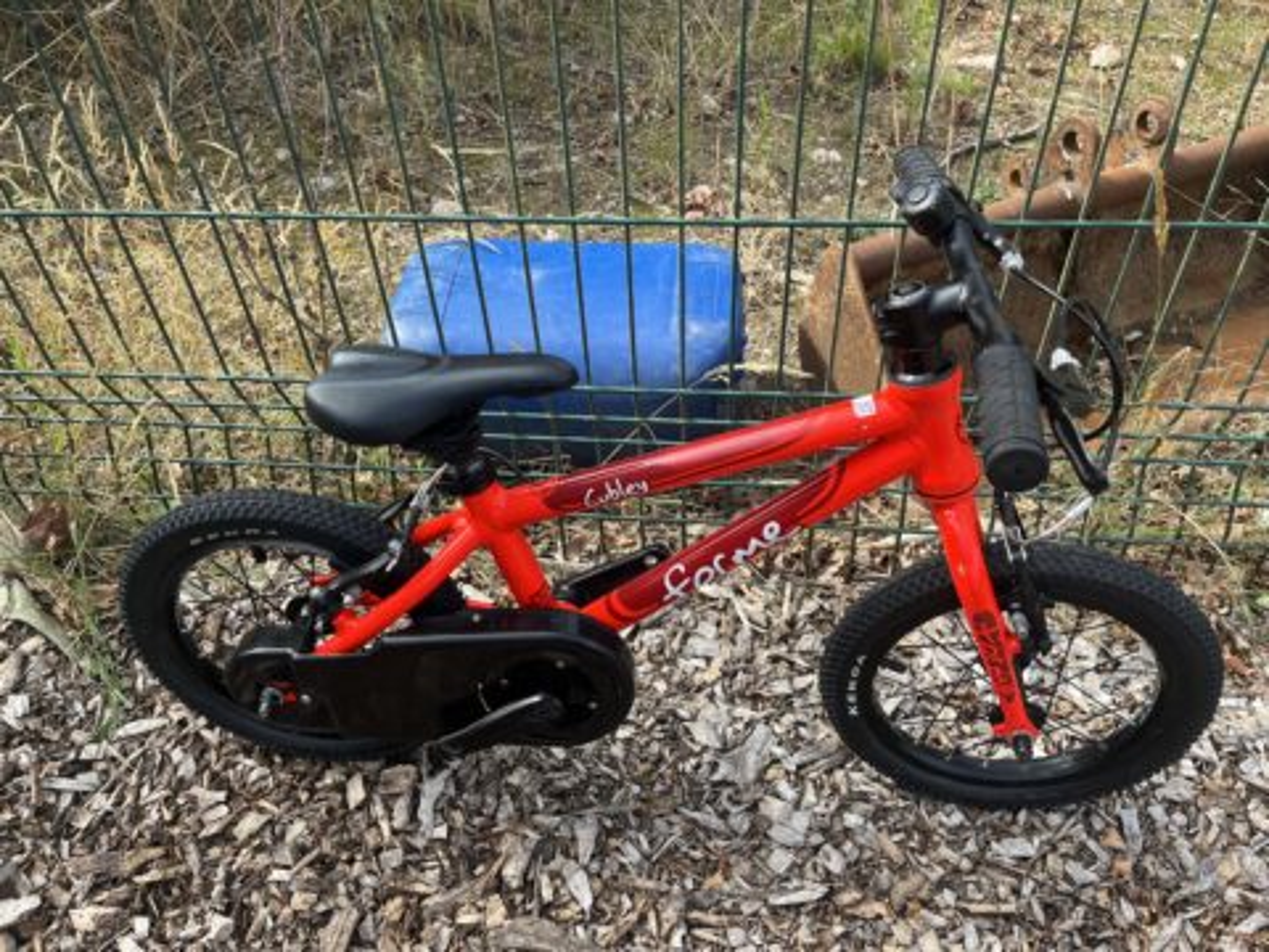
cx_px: 634
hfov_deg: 67.3
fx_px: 953
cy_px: 476
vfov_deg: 53.1
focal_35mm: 26
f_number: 1.6
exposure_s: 1/657
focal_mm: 5.1
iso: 50
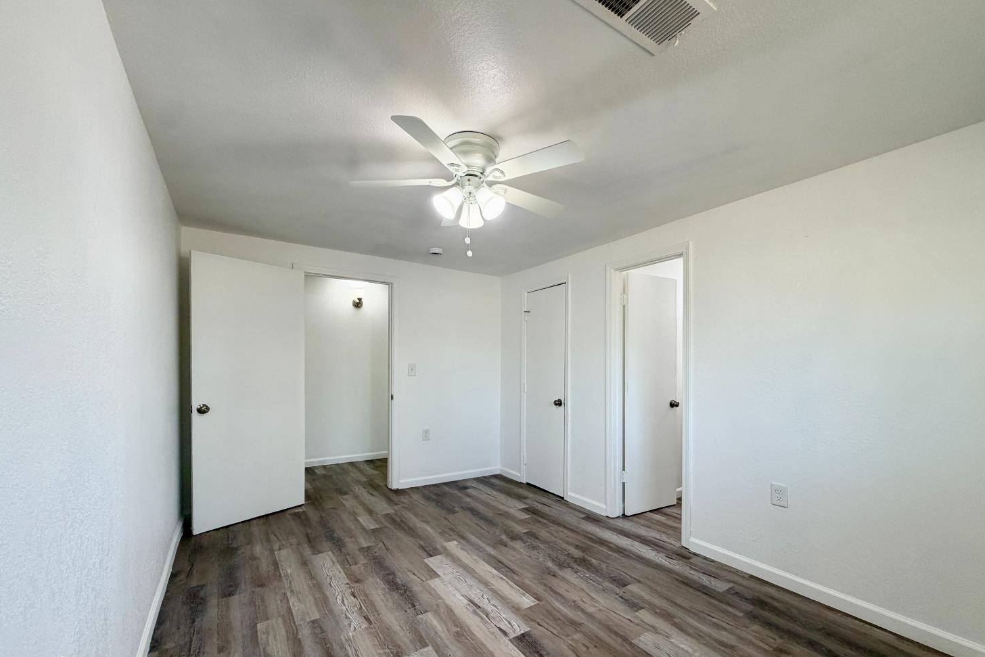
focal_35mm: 15
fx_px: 410
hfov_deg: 100.4
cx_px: 503
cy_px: 370
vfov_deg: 77.0
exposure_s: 1/120
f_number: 2.2
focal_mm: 2.22
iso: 160
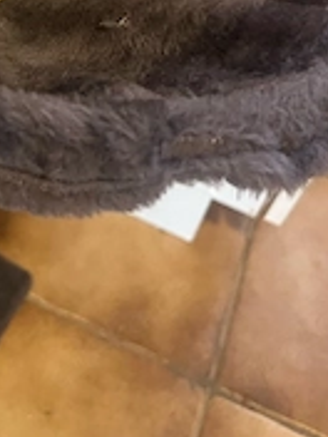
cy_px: -27
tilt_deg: -46.3
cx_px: -15
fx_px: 745
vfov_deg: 29.8
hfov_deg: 23.6
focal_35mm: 59
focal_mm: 5.1
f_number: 1.6
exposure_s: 1/25
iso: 500
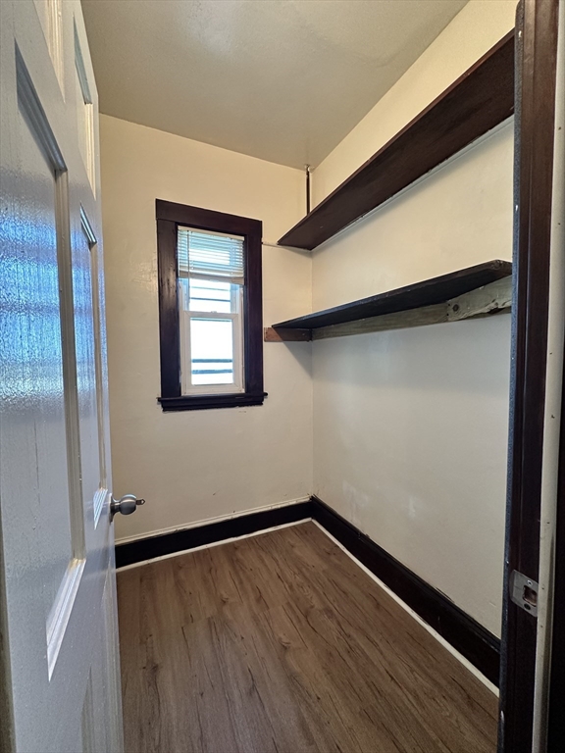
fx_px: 305
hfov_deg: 85.7
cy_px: 376
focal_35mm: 14
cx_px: 282
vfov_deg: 102.1
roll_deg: +1.0
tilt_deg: -2.7
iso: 250
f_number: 2.2
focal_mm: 2.22
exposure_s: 1/60
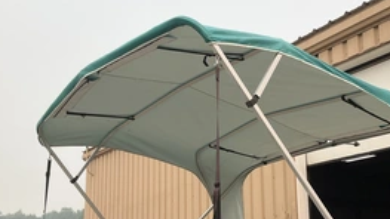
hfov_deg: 42.6
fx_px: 496
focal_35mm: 48
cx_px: 240
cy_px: 151
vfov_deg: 24.8
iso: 25
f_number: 1.8
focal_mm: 3
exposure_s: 1/1195
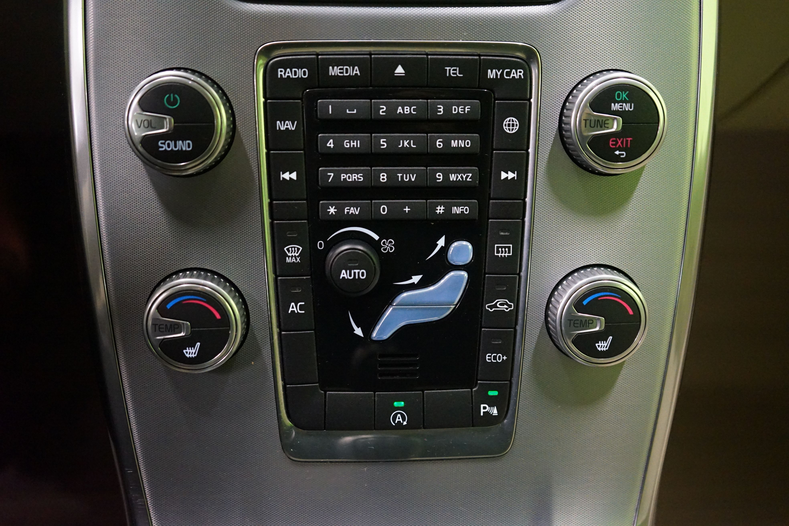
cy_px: 263
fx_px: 833
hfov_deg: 50.7
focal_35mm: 38
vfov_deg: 35.1
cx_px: 394
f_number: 4
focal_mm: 38
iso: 6400
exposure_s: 1/25
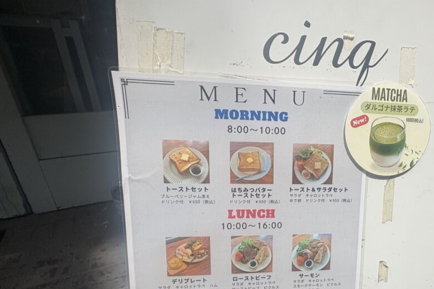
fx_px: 289
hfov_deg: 71.0
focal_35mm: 24
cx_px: 298
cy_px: 196
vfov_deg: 52.0
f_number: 2.2
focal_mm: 2.22
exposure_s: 1/3906
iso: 50
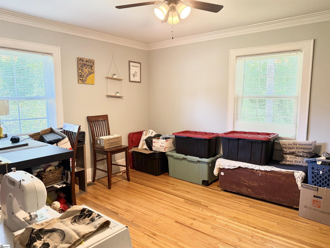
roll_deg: -0.2
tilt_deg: -6.3
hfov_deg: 71.6
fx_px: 229
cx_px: 165
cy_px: 124
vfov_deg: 56.8
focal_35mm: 24
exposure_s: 1/120
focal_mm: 6.76
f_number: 1.78
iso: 320
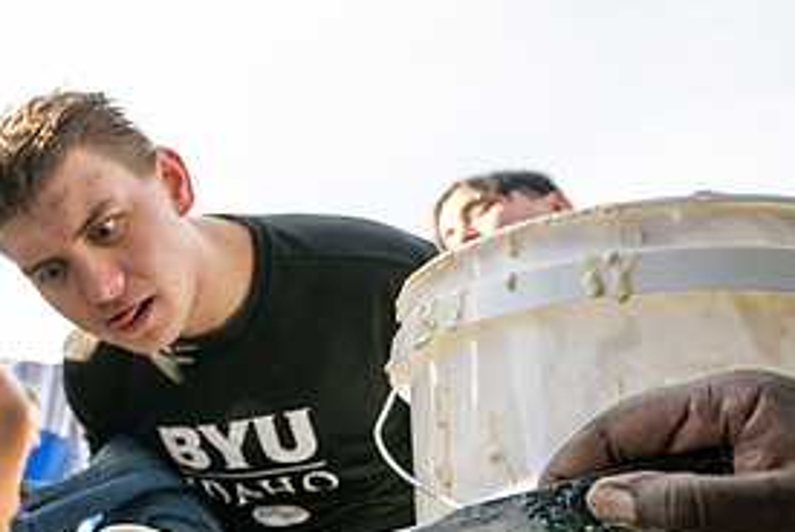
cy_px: 369
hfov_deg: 44.0
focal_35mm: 39
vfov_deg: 33.9
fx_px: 862
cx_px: 46
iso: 250
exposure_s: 1/1000
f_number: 4
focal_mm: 18.5
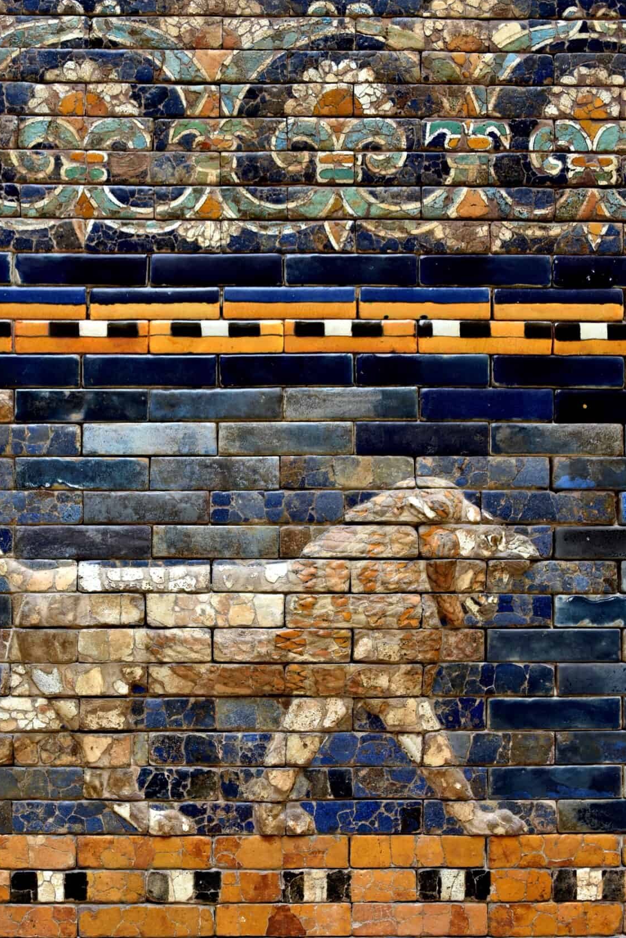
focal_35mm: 52
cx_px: 204
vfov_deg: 38.1
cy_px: 552
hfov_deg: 25.9
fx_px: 1355
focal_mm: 34
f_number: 3.8
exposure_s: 1/40
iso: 450
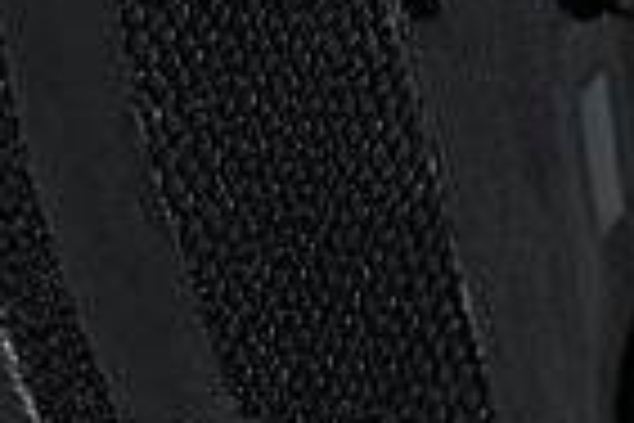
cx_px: 872
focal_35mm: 576
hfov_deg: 3.6
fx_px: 10143
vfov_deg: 2.4
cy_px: -819
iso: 160
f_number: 6.3
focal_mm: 50
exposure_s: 1/50
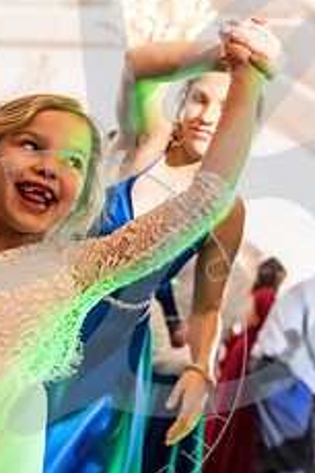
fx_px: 618
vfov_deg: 41.7
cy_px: 185
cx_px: 148
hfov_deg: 28.6
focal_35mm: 47
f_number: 2.8
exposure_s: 1/125
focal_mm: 24
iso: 1000
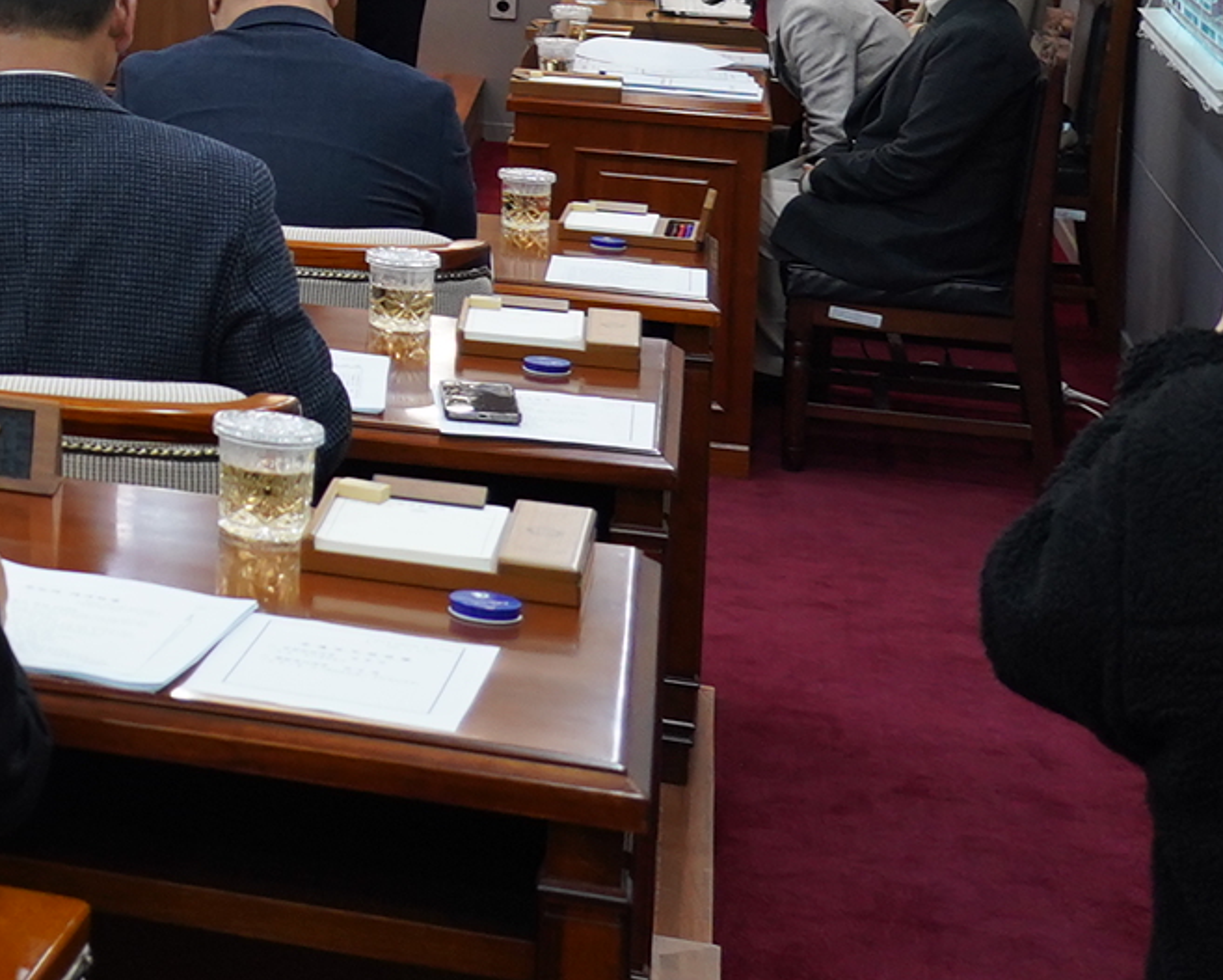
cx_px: -1411
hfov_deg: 14.5
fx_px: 3729
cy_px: -350
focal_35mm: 103
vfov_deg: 14.3
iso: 1250
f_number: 4
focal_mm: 24
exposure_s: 1/160
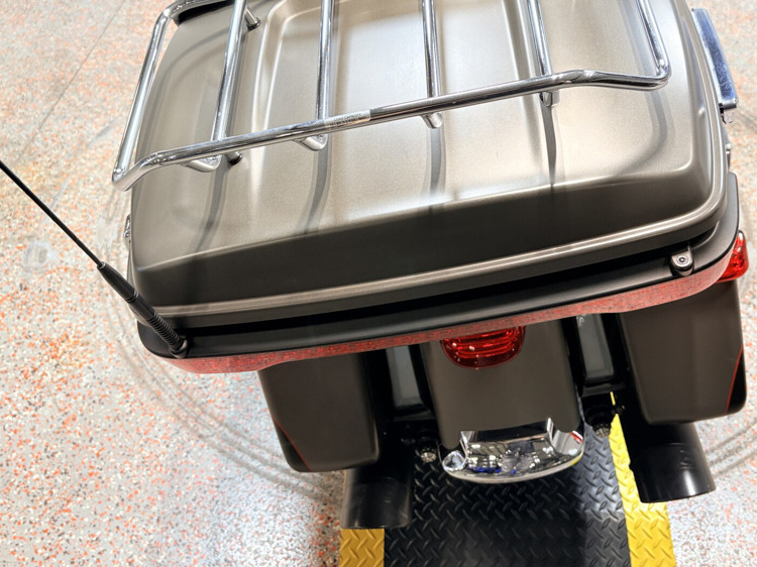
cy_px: 178
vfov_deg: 38.1
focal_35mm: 37
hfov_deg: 50.0
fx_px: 809
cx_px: 427
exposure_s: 1/120
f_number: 1.6
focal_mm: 5.96
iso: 64
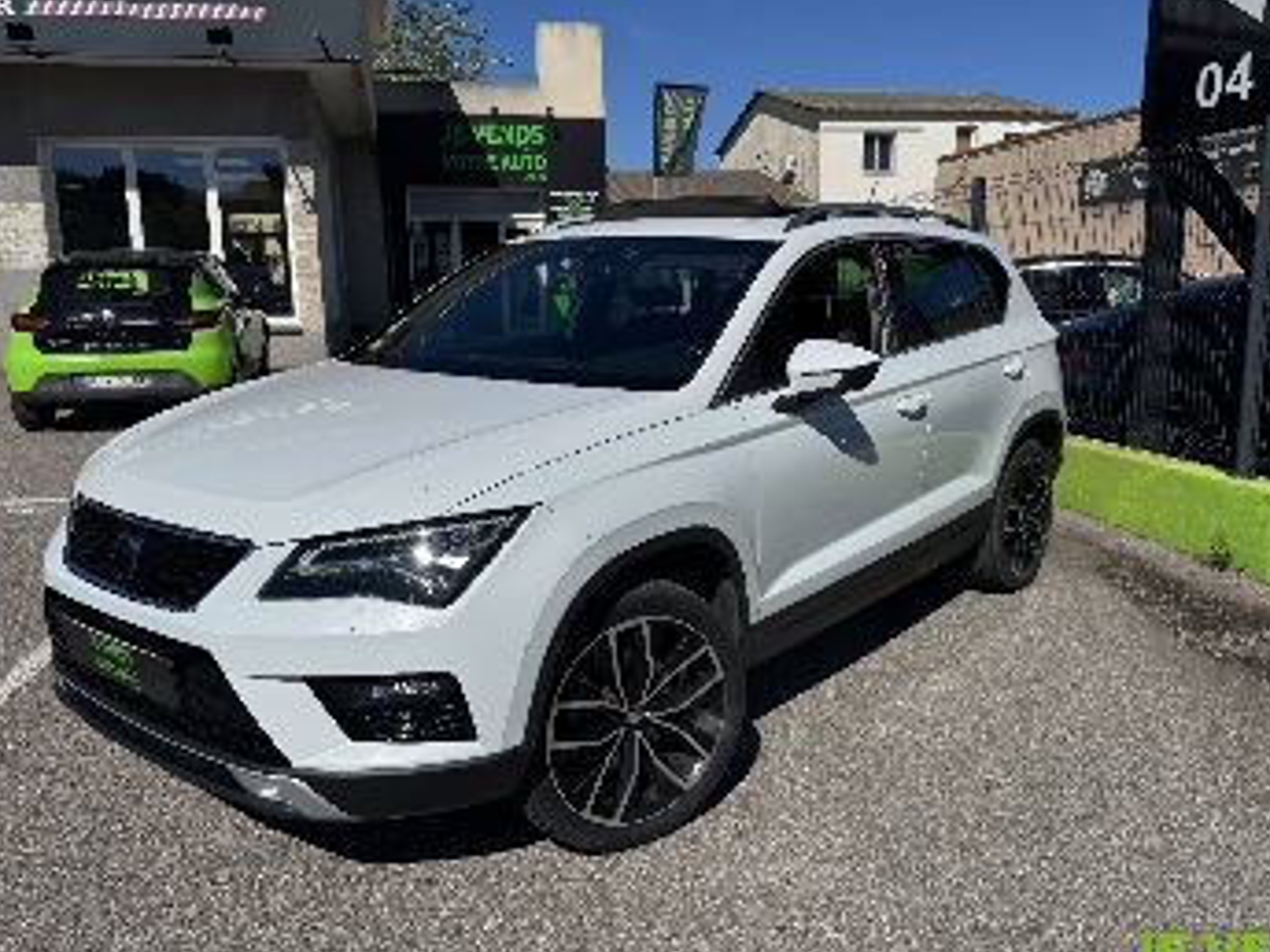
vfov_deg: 48.2
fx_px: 1064
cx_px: 646
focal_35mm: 29
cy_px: 494
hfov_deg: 61.7
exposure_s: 1/10417
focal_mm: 6.76
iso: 80
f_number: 1.78
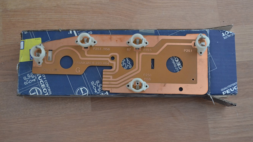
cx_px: 128
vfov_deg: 24.9
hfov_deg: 42.9
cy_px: 65
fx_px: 322
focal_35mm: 48
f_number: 4.5
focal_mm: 30
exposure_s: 1/60
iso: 2000
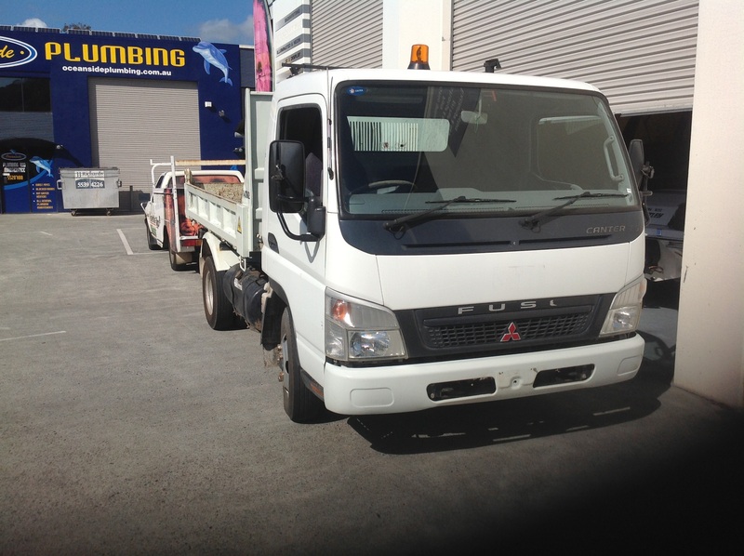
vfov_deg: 40.6
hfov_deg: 52.7
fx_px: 751
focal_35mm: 35
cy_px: 278
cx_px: 372
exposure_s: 1/4329
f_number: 2.4
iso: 50
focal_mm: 4.28
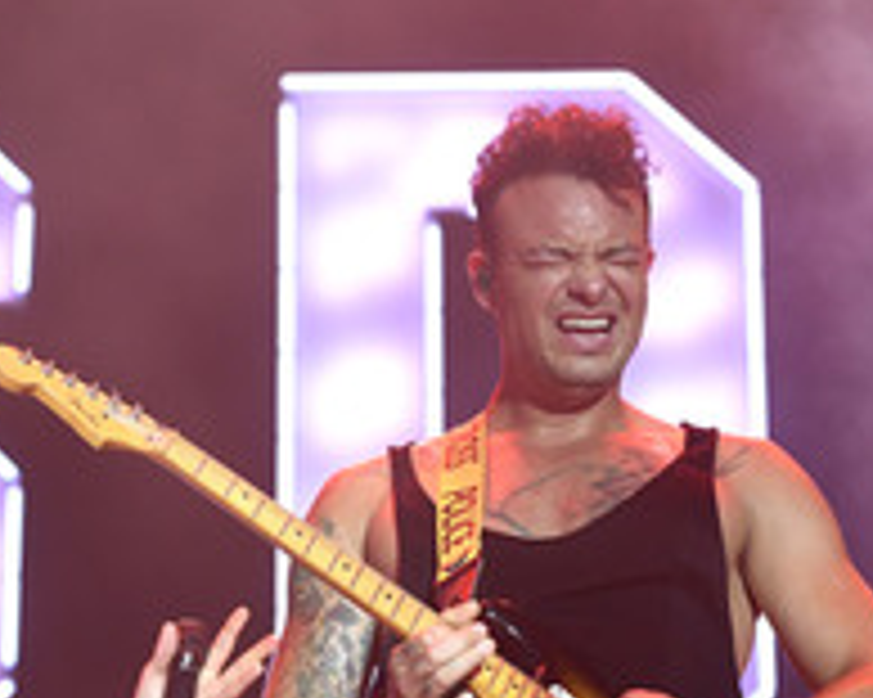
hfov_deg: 12.6
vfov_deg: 10.0
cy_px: 617
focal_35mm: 153
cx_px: 475
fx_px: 3951
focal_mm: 70
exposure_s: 1/400
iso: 1600
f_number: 4
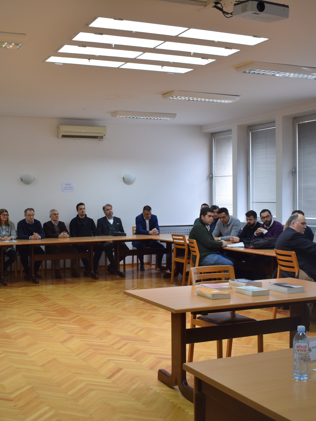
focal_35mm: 46
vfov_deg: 41.5
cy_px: 211
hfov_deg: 31.6
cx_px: 118
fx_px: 556
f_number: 4
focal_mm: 21
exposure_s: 1/60
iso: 500
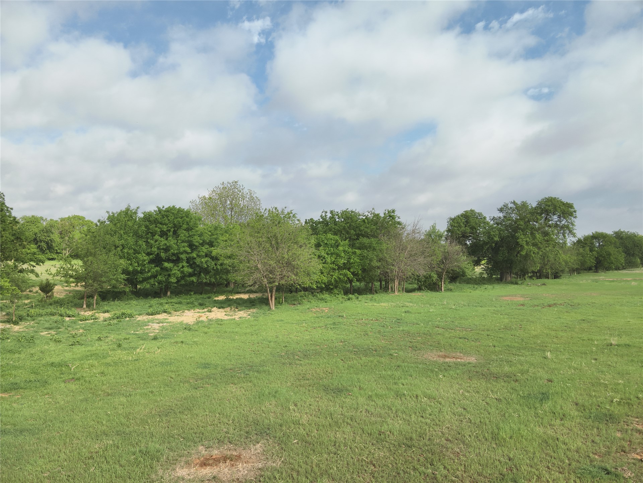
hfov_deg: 71.6
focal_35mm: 24
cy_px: 242
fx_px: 446
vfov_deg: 56.8
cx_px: 322
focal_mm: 4.4
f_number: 2.8
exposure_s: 1/500
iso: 100
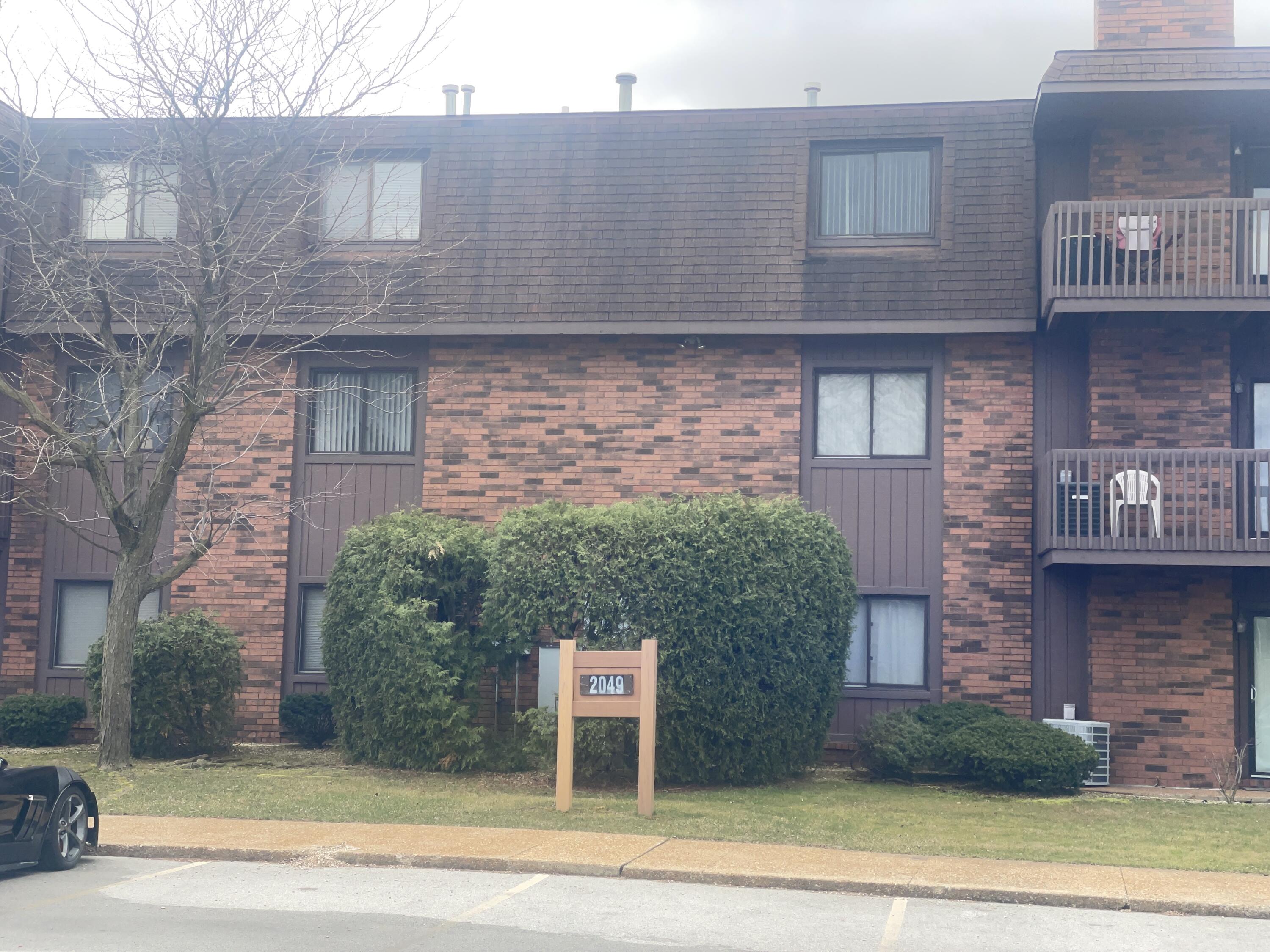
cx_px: 635
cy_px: 476
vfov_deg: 28.0
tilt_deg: +6.9
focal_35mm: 52
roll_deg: -1.6
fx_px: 1908
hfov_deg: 36.8
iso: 25
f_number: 2
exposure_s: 1/484
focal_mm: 6
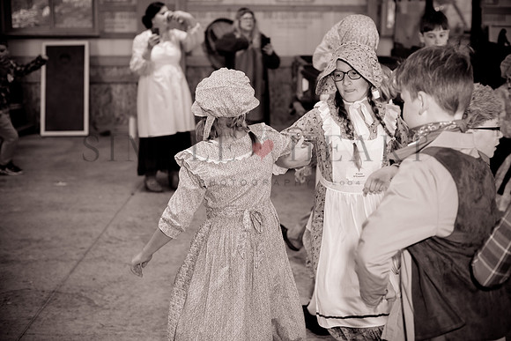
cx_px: 256
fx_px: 710
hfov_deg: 39.6
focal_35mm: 50
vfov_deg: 27.0
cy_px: 170
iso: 400
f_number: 3.5
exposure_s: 1/320
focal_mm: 50
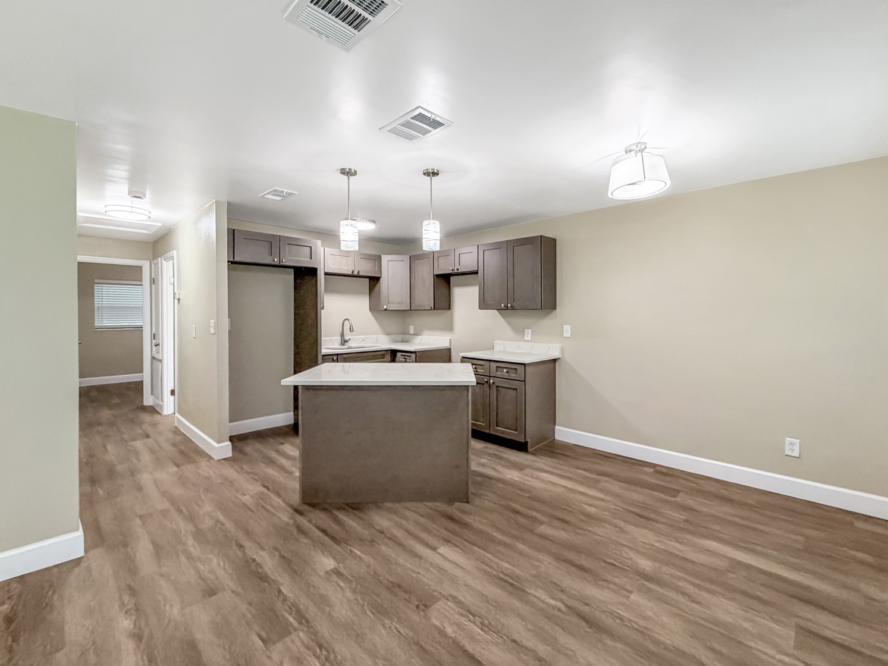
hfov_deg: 98.1
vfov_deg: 81.8
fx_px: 385
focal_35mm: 15
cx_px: 469
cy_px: 331
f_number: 2.2
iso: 200
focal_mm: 2.22
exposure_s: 1/60
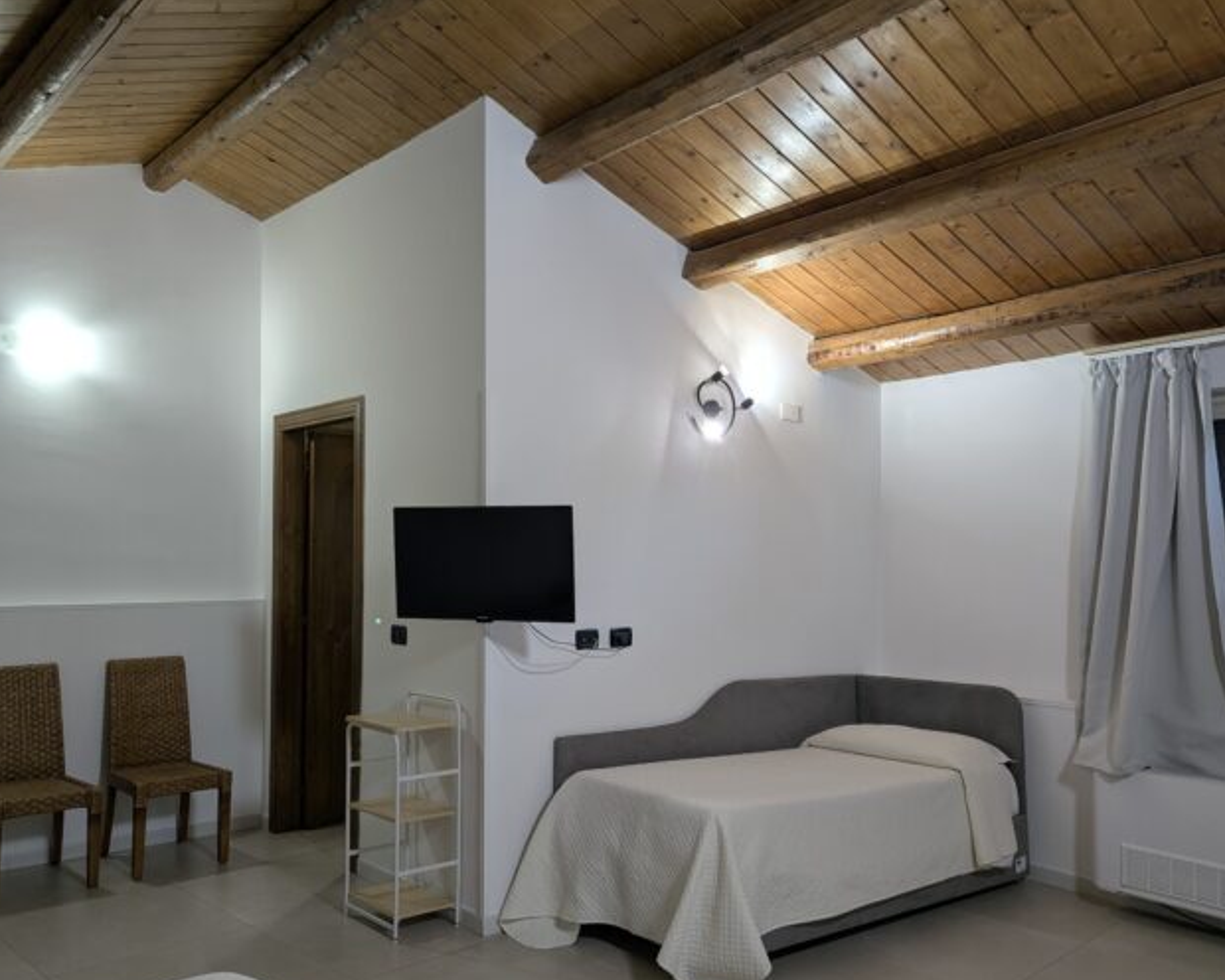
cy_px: 530
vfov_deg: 49.9
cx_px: 537
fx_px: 1051
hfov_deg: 60.3
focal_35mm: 29
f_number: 1.85
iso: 54
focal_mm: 6.81
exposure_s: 1/33.3
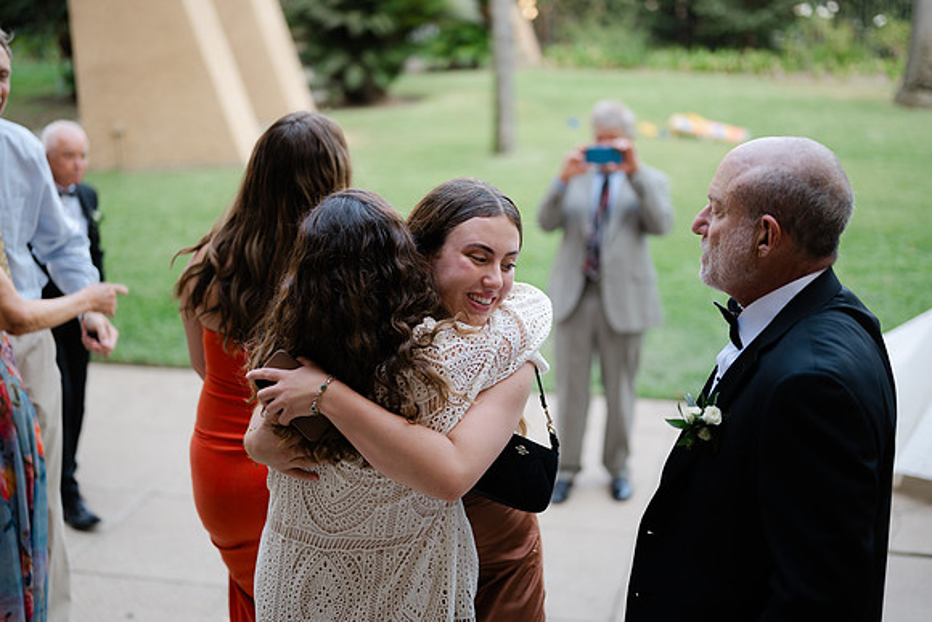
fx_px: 1295
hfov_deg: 39.6
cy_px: 311
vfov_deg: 27.0
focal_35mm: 50
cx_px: 466
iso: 64
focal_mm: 50
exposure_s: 1/250
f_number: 1.8
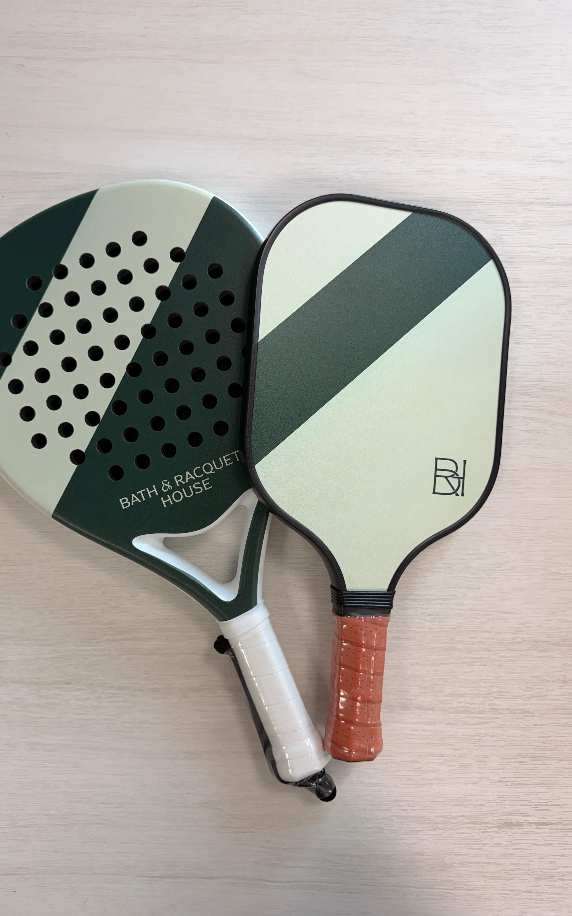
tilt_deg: -88.2
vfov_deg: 70.4
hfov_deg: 47.6
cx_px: 266
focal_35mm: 26
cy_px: 454
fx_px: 648
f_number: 1.78
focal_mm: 6.76
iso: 100
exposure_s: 1/120
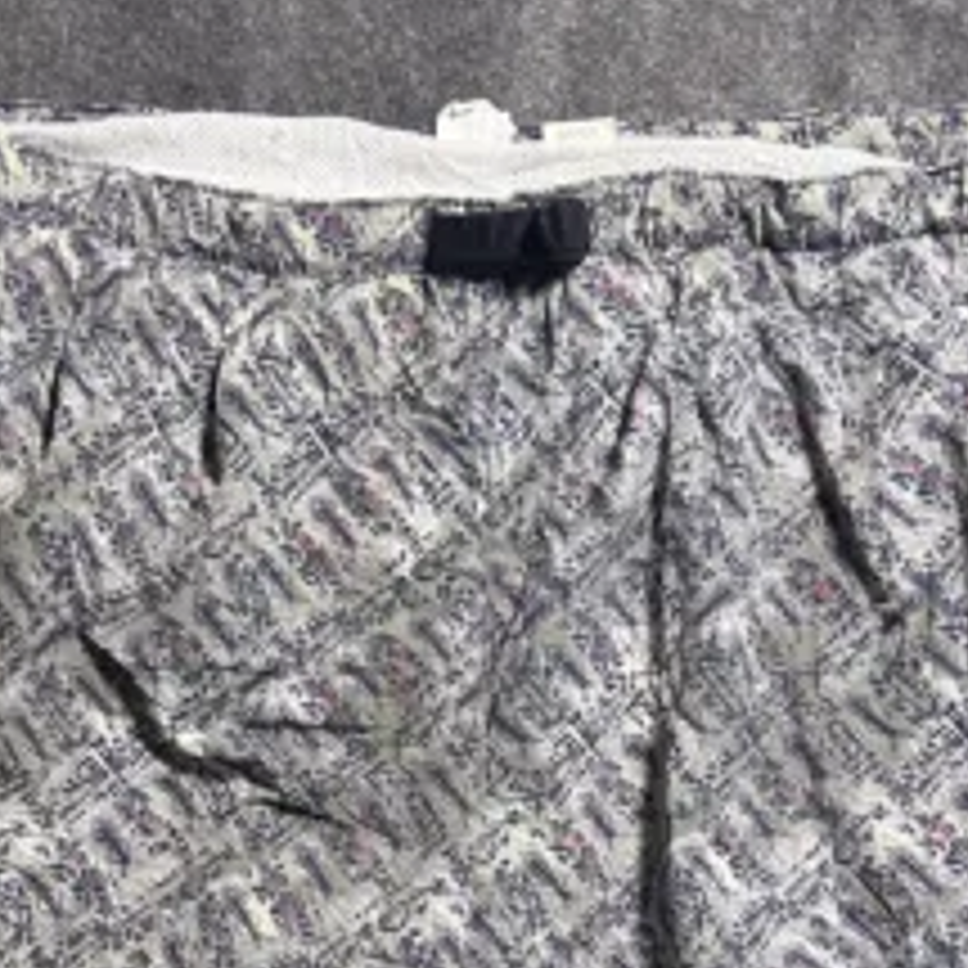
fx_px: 1803
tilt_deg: -65.1
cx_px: 455
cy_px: 799
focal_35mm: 57
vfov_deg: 29.2
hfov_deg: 30.0
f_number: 1.5
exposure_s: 1/50
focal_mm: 5.7
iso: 200
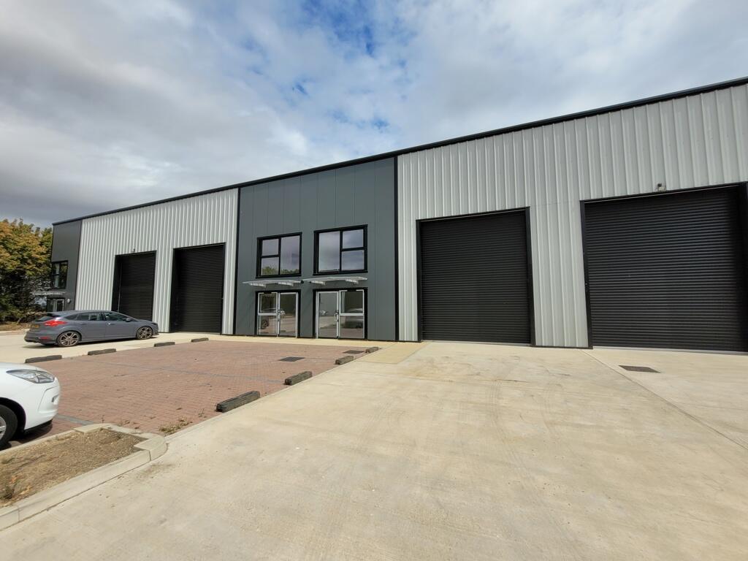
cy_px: 280
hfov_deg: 106.2
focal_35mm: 13
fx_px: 281
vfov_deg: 89.9
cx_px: 374
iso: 40
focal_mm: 1.74
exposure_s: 1/2874
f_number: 2.2
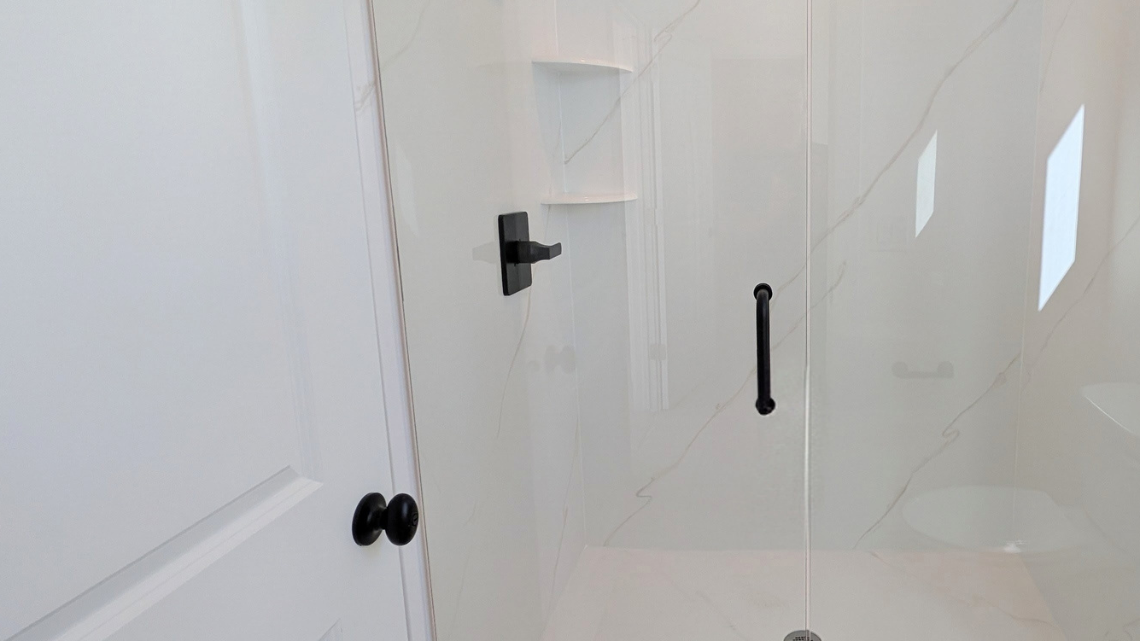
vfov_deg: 55.6
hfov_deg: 83.5
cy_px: 272
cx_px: 763
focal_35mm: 20
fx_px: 605
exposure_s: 1/500
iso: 102
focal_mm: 2.02
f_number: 1.7
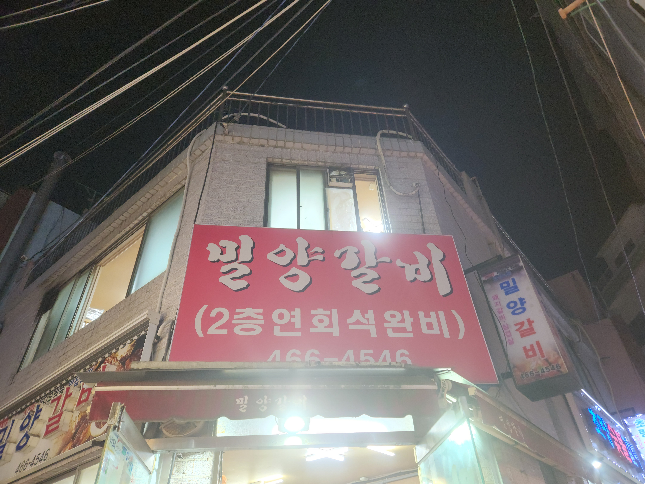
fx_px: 429
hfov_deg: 73.9
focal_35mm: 23
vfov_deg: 58.9
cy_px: 242
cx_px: 322
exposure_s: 1/60
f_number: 1.8
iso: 125
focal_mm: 5.4
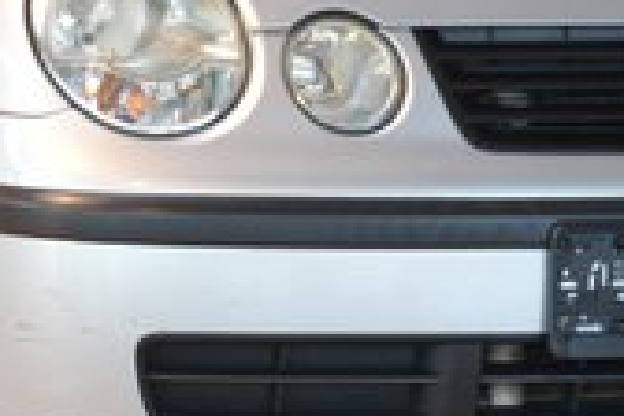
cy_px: 33
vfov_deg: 4.6
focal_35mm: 297
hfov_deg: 6.9
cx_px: 141
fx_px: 5148
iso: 560
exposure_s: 1/15
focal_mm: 52
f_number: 5
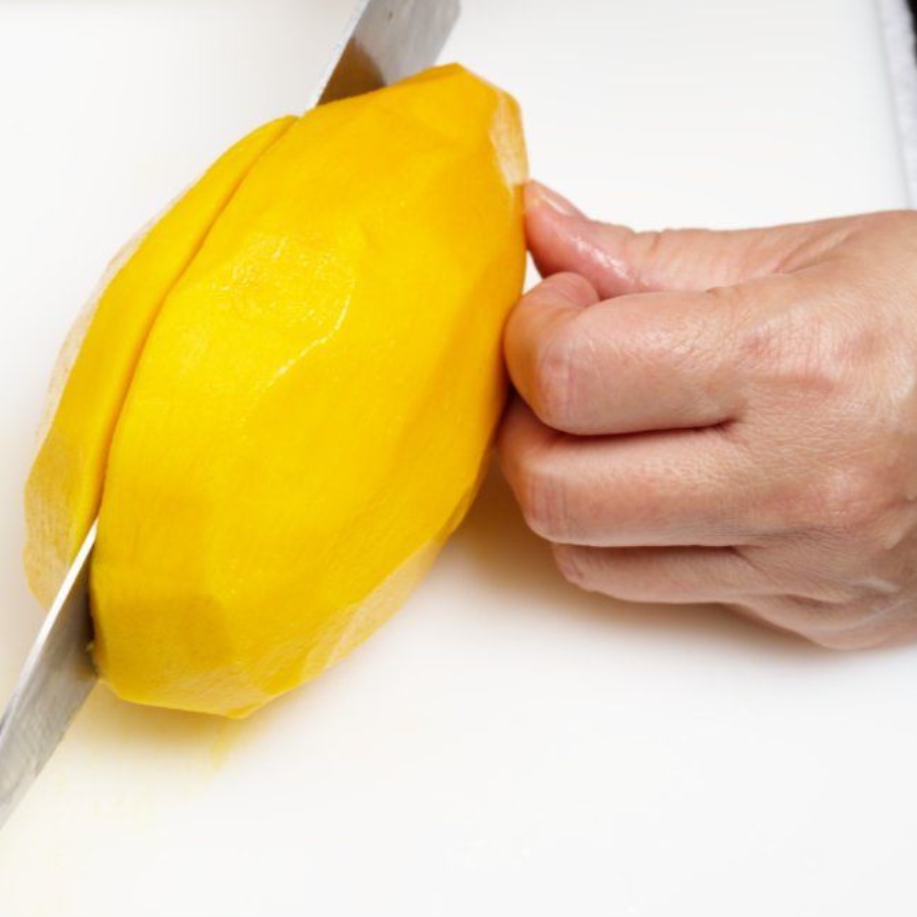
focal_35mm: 84
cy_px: 379
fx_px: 2518
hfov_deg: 20.3
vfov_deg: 20.6
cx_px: 111
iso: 200
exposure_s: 1/160
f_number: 8
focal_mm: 53
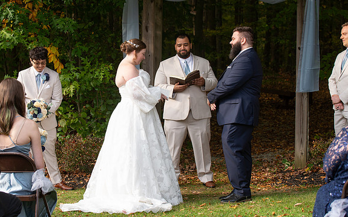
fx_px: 872
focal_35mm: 92
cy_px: 100
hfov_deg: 22.5
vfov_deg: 14.2
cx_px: 146
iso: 640
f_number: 4.5
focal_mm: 75
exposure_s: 1/800
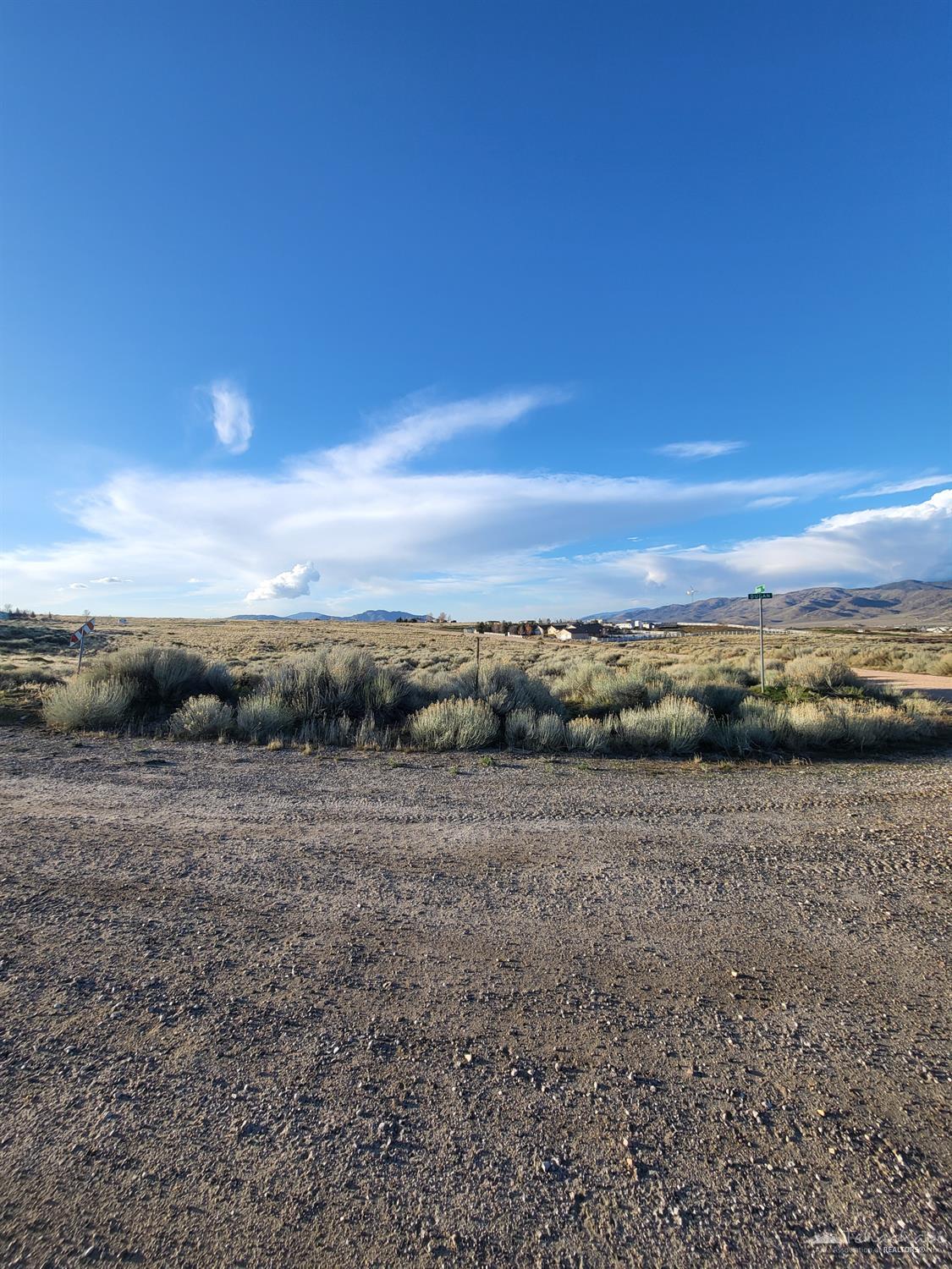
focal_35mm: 13
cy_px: 634
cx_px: 476
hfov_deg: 89.9
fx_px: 477
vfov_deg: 106.2
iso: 32
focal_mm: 1.74
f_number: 2.2
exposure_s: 1/662
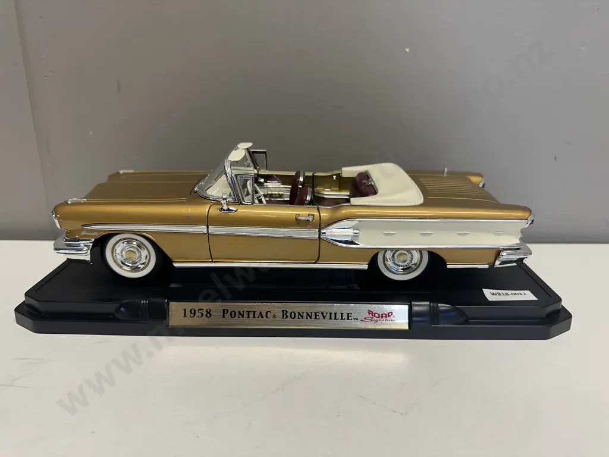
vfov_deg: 56.8
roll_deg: -0.8
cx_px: 304
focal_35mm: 24
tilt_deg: -19.4
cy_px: 228
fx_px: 422
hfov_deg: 71.6
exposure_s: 1/100
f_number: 1.78
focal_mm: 6.86
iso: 125
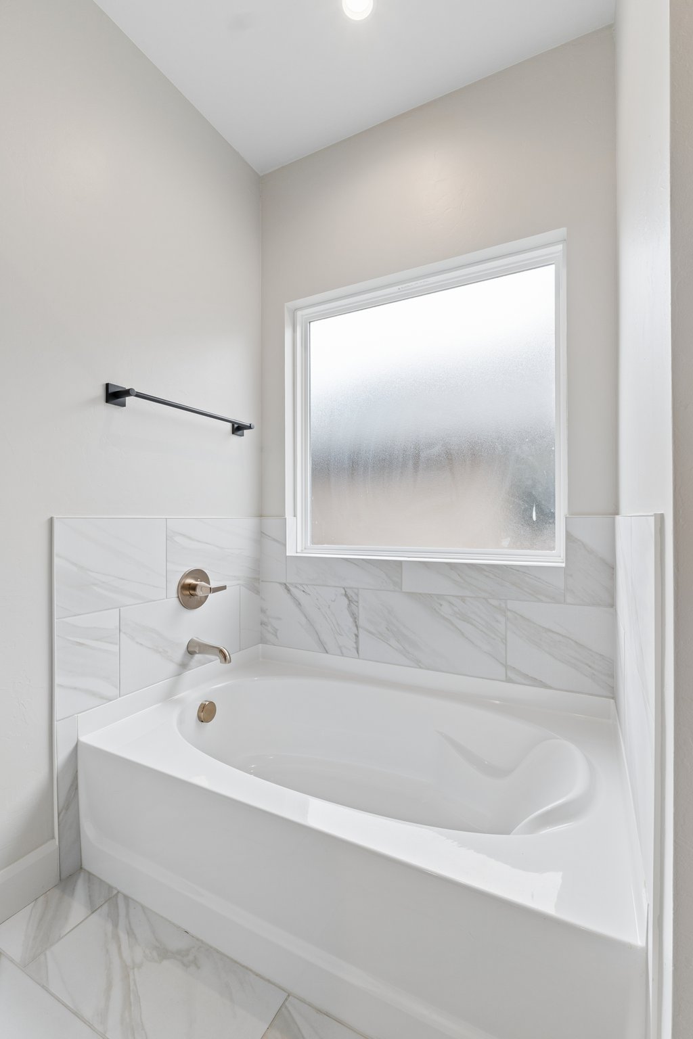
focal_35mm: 16
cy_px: 520
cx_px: 346
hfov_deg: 74.6
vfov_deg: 97.6
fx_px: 455
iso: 200
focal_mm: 10.5
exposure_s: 1/40
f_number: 9
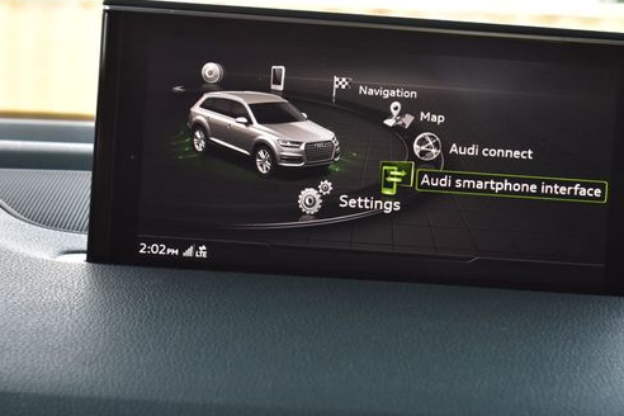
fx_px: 1352
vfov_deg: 17.5
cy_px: 157
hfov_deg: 25.9
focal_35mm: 78
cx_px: 378
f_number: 8
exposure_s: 1/60
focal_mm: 40
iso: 400
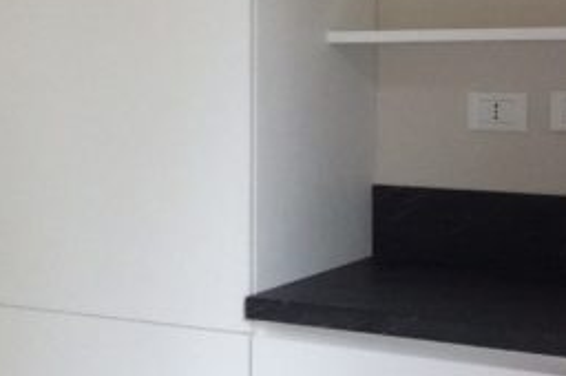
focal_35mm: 91
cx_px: 130
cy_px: 123
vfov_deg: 15.0
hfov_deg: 22.2
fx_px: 1429
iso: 64
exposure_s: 1/25
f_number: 2.4
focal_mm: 3.3
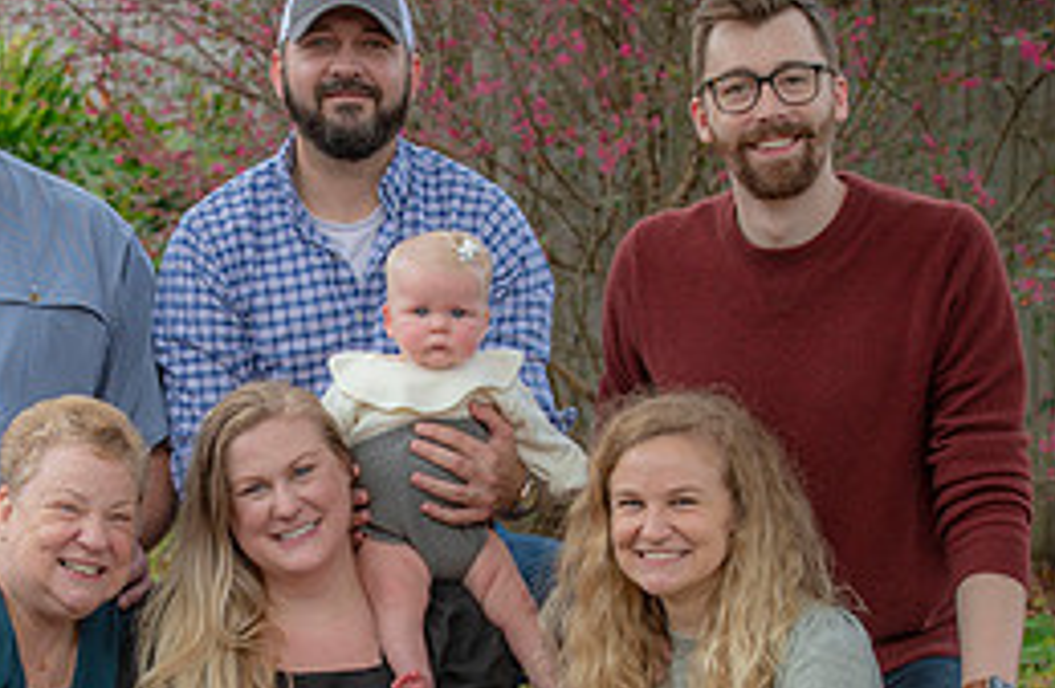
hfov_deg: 13.1
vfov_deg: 8.5
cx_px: 299
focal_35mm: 158
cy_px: 577
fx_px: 4600
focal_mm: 70
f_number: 5.6
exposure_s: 1/200
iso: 160
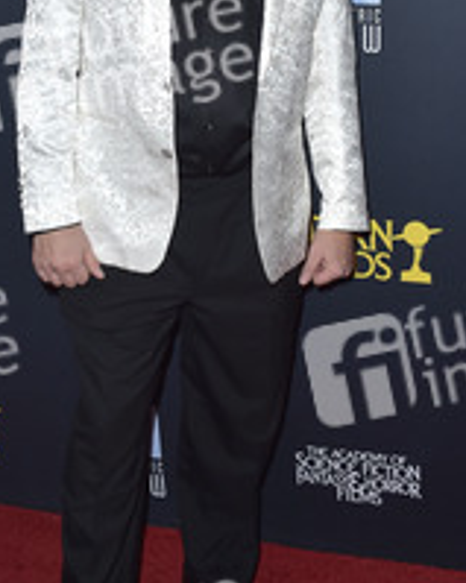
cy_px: 211
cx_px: 189
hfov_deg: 23.1
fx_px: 1139
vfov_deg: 28.6
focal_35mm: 66
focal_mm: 35
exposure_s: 1/250
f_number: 6.3
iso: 250
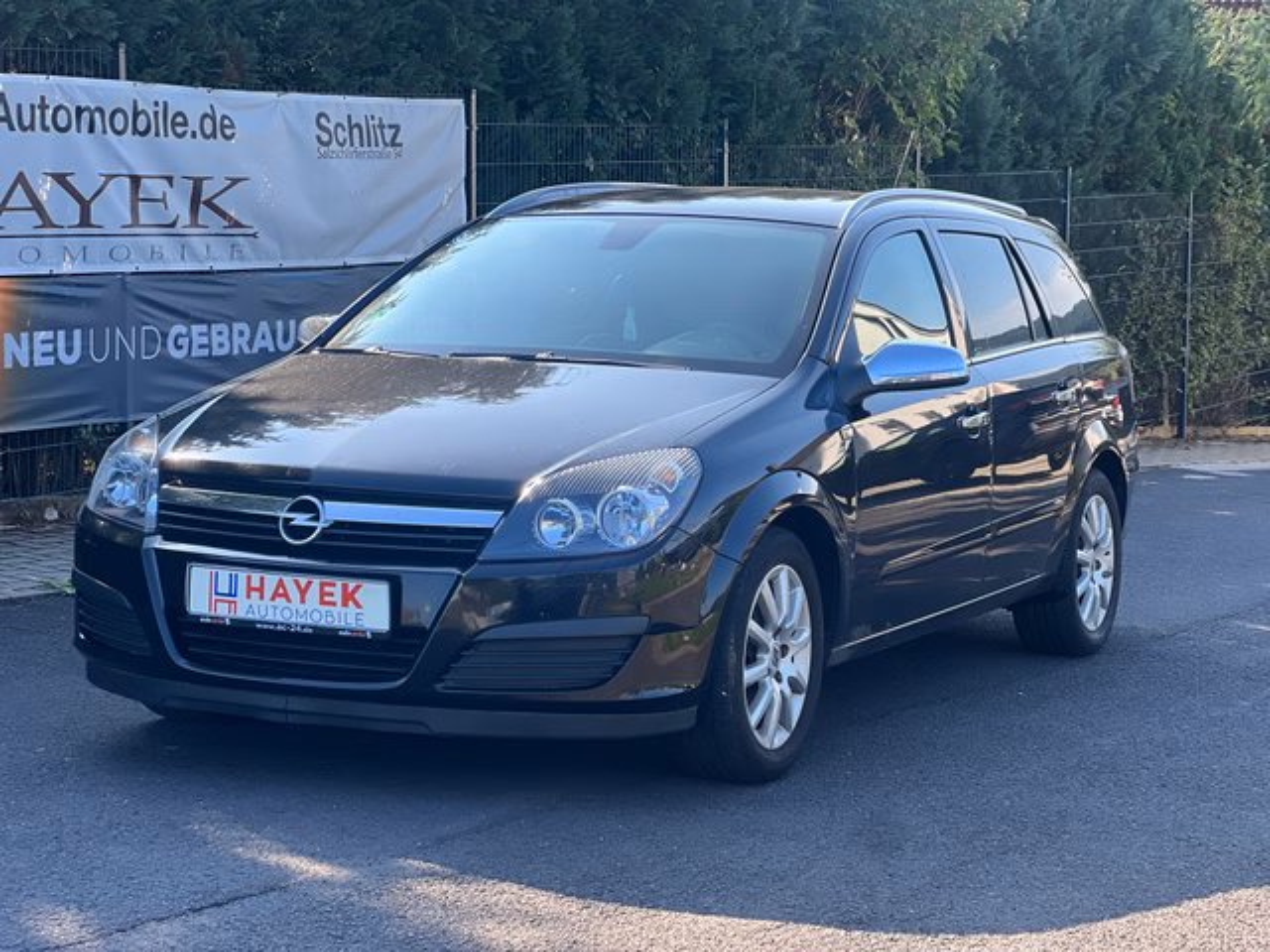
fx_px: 2825
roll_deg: -0.1
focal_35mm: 77
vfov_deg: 19.1
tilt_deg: -7.0
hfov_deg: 25.3
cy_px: 476
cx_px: 635
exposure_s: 1/121
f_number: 2.8
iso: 20
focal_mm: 9
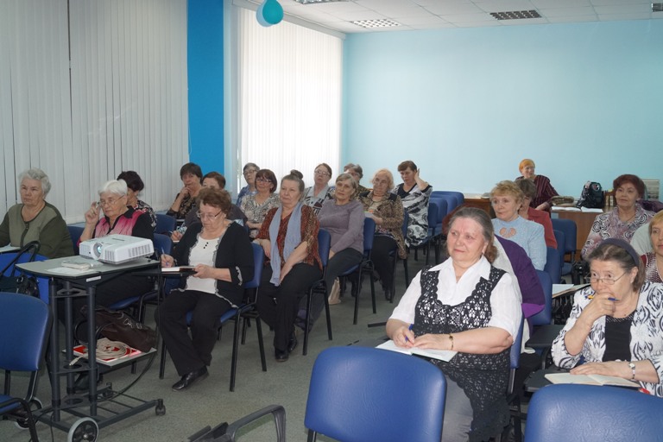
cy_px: 221
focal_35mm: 36
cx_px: 332
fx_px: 663
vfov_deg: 36.9
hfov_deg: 53.1
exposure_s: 1/160
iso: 800
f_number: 4
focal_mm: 24
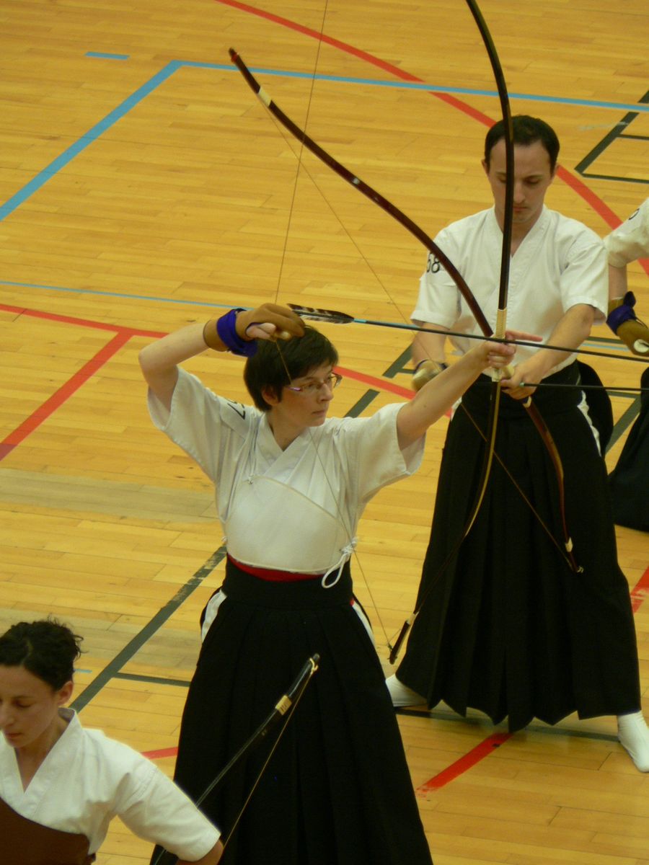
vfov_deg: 7.2
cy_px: 432
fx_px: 6924
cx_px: 324
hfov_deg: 5.4
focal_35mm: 277
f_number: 3.3
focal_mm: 46.2
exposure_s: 1/30
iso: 150
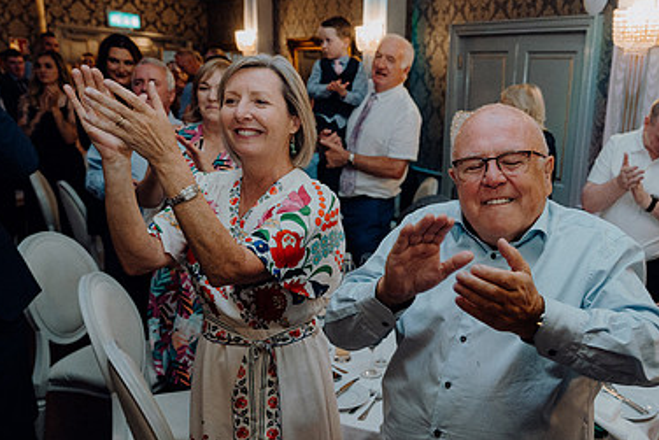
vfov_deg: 35.6
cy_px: 294
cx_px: 484
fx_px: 678
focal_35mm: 37
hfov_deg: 50.0
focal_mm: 24
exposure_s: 1/160
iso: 2500
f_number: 3.5
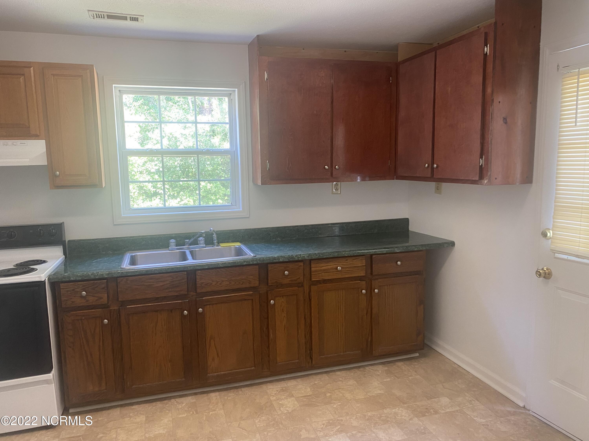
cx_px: 294
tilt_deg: -9.7
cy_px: 220
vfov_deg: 53.1
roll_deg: +2.1
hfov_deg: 67.3
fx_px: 442
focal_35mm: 26
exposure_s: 1/60
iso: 160
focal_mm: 4.25
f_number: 1.8
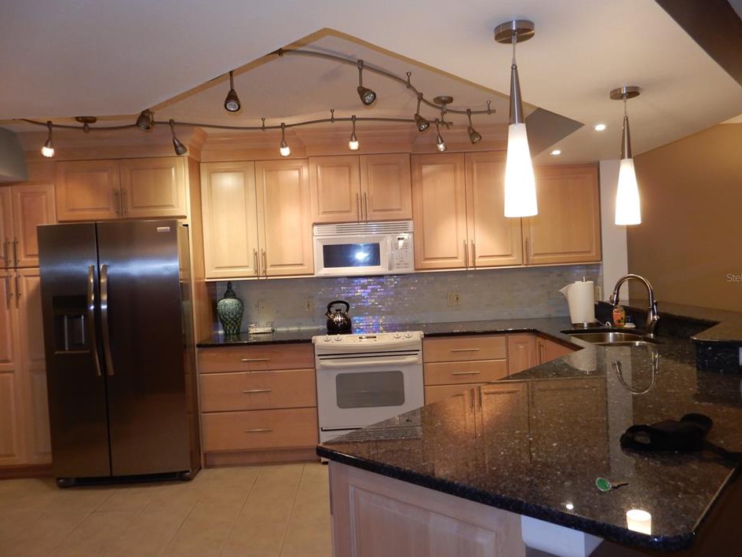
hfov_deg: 67.3
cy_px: 277
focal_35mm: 26
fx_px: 557
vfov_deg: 53.1
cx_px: 372
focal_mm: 4.3
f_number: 3.4
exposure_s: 1/30
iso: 200
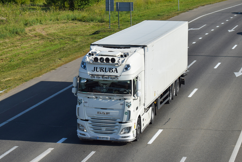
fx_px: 595
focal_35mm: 89
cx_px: 113
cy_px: 79
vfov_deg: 15.4
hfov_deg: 23.0
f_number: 6.3
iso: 200
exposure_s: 1/1250
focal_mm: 55
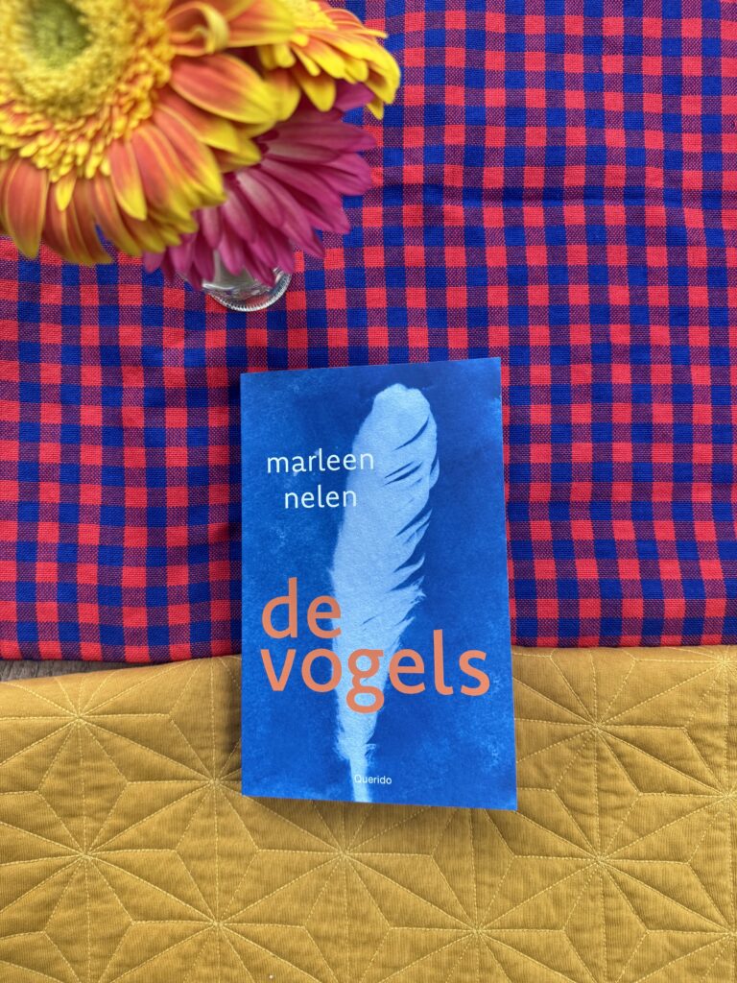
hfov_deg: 56.8
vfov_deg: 71.6
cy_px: 492
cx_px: 368
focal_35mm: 24
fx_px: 681
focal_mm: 6.76
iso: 200
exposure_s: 1/64
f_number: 1.78
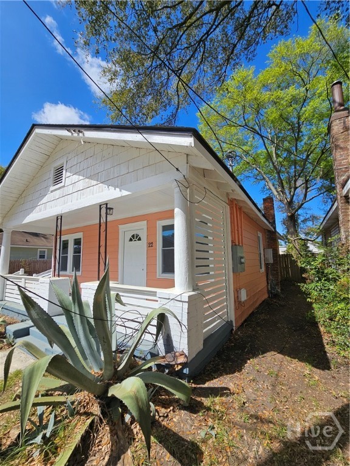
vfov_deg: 106.2
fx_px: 175
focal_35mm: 13
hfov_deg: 89.9
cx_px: 175
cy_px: 233
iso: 50
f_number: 2.2
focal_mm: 2.2
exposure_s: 1/2693
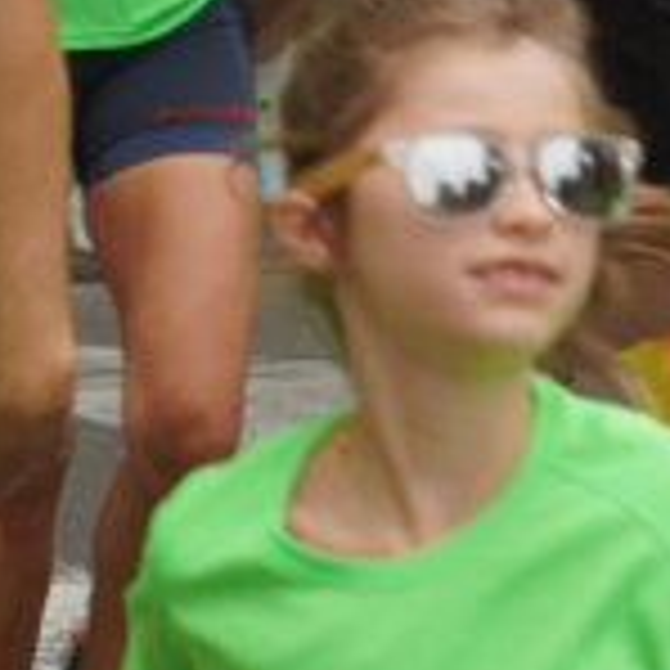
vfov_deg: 2.9
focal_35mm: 603
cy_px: -578
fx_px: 13197
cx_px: 405
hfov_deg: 2.9
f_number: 5
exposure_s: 1/160
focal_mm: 55
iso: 100
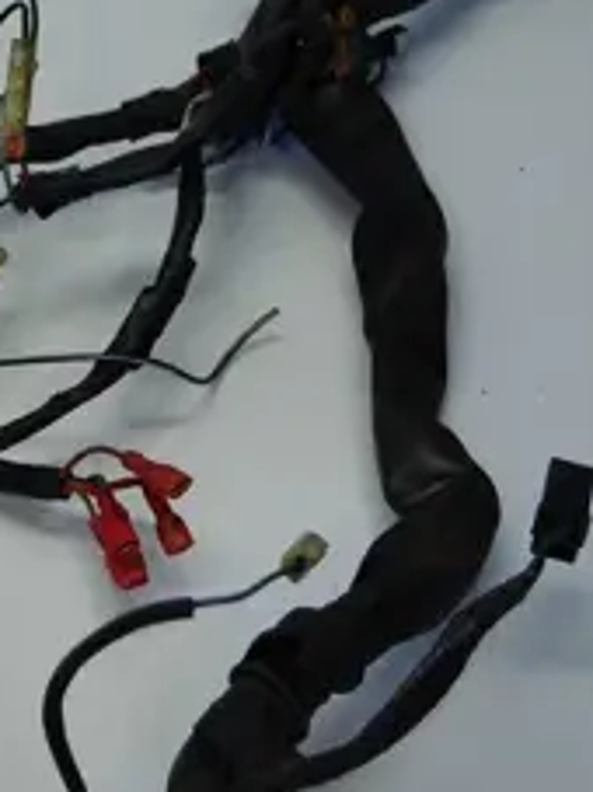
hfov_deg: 12.6
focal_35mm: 117
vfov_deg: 16.8
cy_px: 220
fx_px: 2675
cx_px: 85
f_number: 5
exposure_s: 1/100
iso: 400
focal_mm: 34
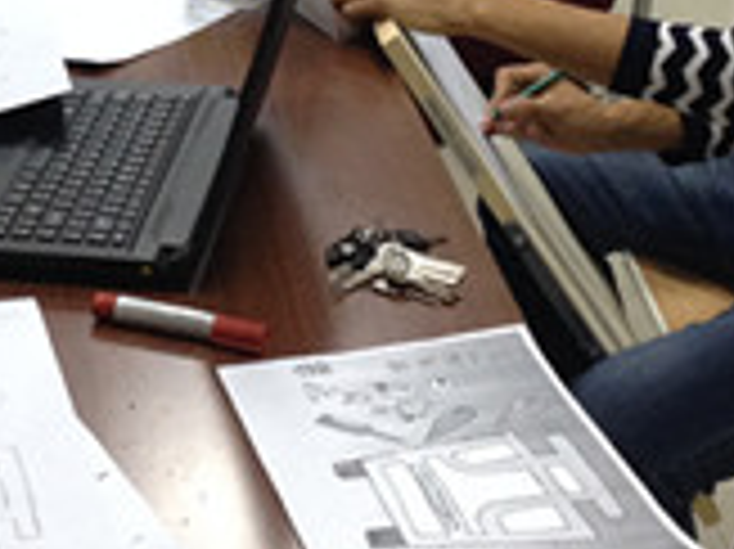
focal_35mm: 116
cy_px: -11
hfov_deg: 16.9
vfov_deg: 12.6
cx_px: 144
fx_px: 2458
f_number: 2.4
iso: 160
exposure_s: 1/20
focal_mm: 4.28
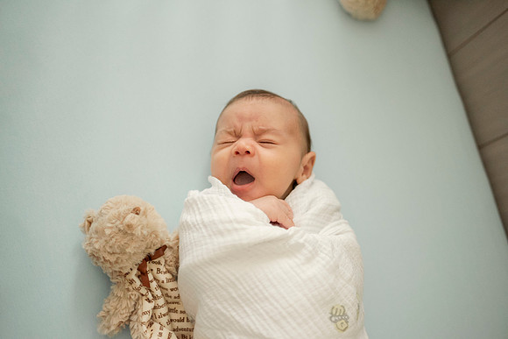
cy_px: 170
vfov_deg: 37.9
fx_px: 494
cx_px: 254
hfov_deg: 54.4
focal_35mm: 35
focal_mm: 35
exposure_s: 1/125
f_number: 1.8
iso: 800
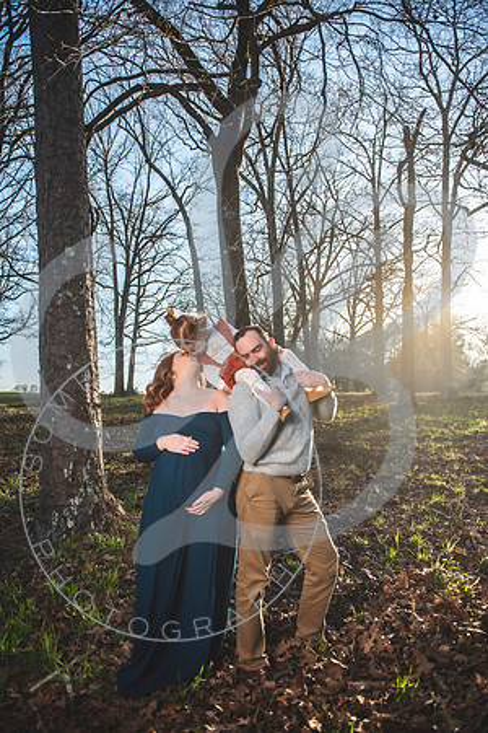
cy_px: 366
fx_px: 488
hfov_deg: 53.1
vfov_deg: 73.7
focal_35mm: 24
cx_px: 244
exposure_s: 1/1000
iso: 100
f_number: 2.8
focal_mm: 24
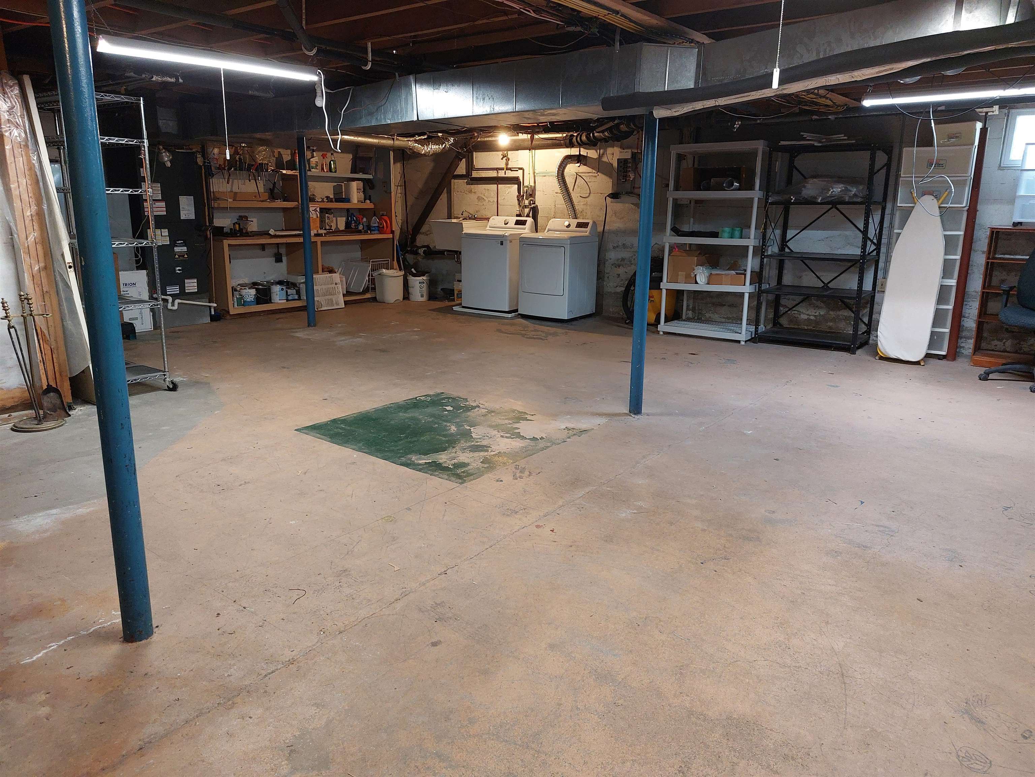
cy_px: 388
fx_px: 718
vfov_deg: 56.8
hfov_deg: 71.6
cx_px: 518
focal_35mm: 24
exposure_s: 1/60
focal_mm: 5.23
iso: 320
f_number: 1.8
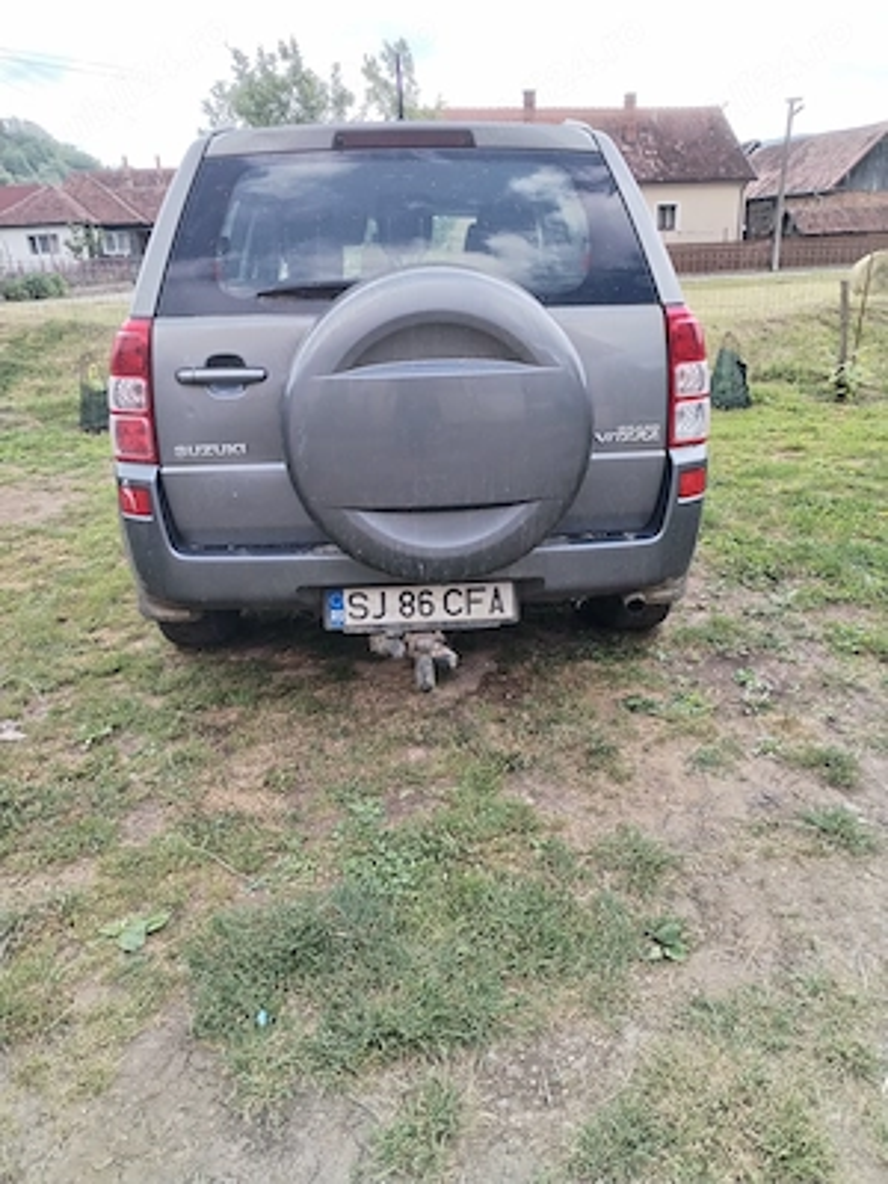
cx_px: 444
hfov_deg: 53.1
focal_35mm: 26
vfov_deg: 67.3
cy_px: 592
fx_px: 889
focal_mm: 4.75
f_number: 1.8
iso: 100
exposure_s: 1/679
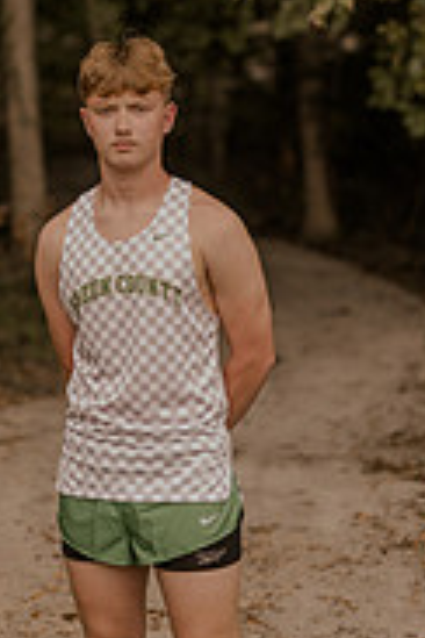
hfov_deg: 11.1
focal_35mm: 123
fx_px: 2178
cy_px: 265
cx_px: 129
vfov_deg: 16.6
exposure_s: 1/1000
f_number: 1.4
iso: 64
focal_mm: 50
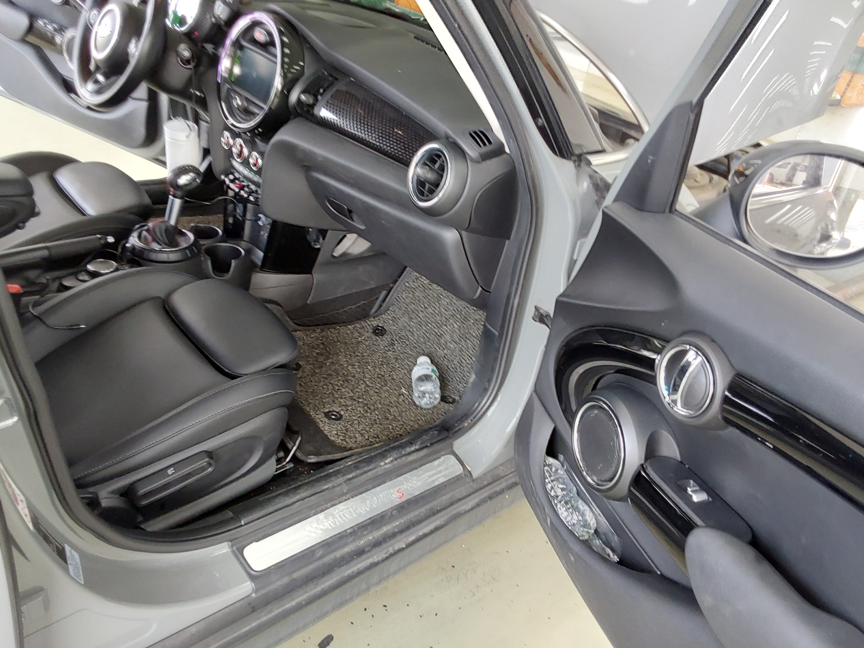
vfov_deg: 49.7
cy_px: 324
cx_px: 432
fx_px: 699
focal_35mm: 28
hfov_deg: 63.4
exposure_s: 1/60
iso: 160
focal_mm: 2.91
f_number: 1.9
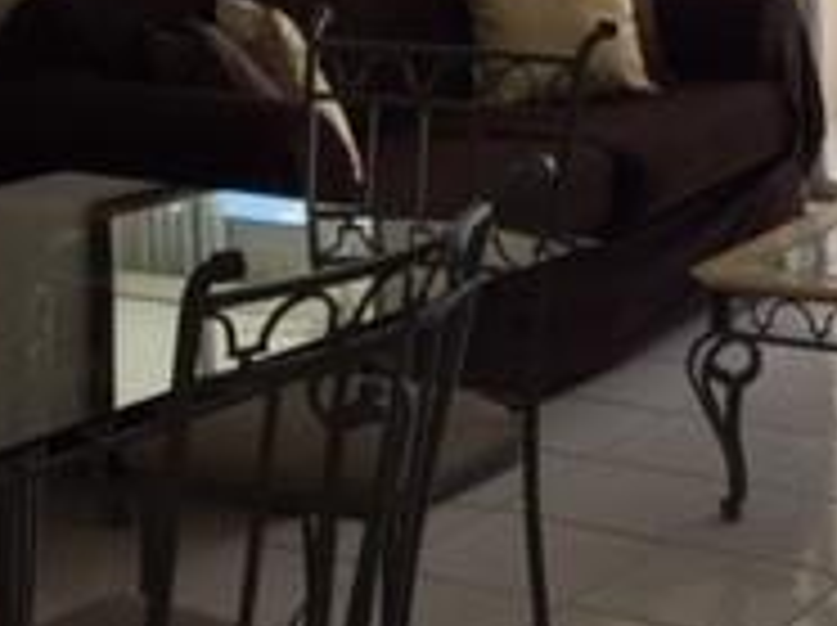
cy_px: -279
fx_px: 2415
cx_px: 432
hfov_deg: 19.7
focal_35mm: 100
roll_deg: -0.5
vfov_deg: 13.9
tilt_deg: -0.5
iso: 32
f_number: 2.2
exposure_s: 1/306
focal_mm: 4.15
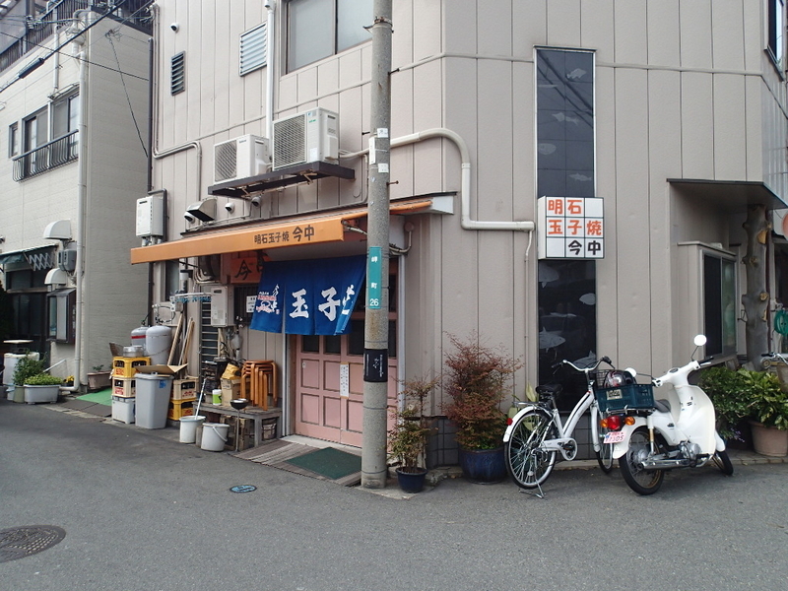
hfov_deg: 69.4
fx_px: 569
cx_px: 394
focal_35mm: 25
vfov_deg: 54.9
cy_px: 296
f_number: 2.8
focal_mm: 4.5
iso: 100
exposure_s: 1/800
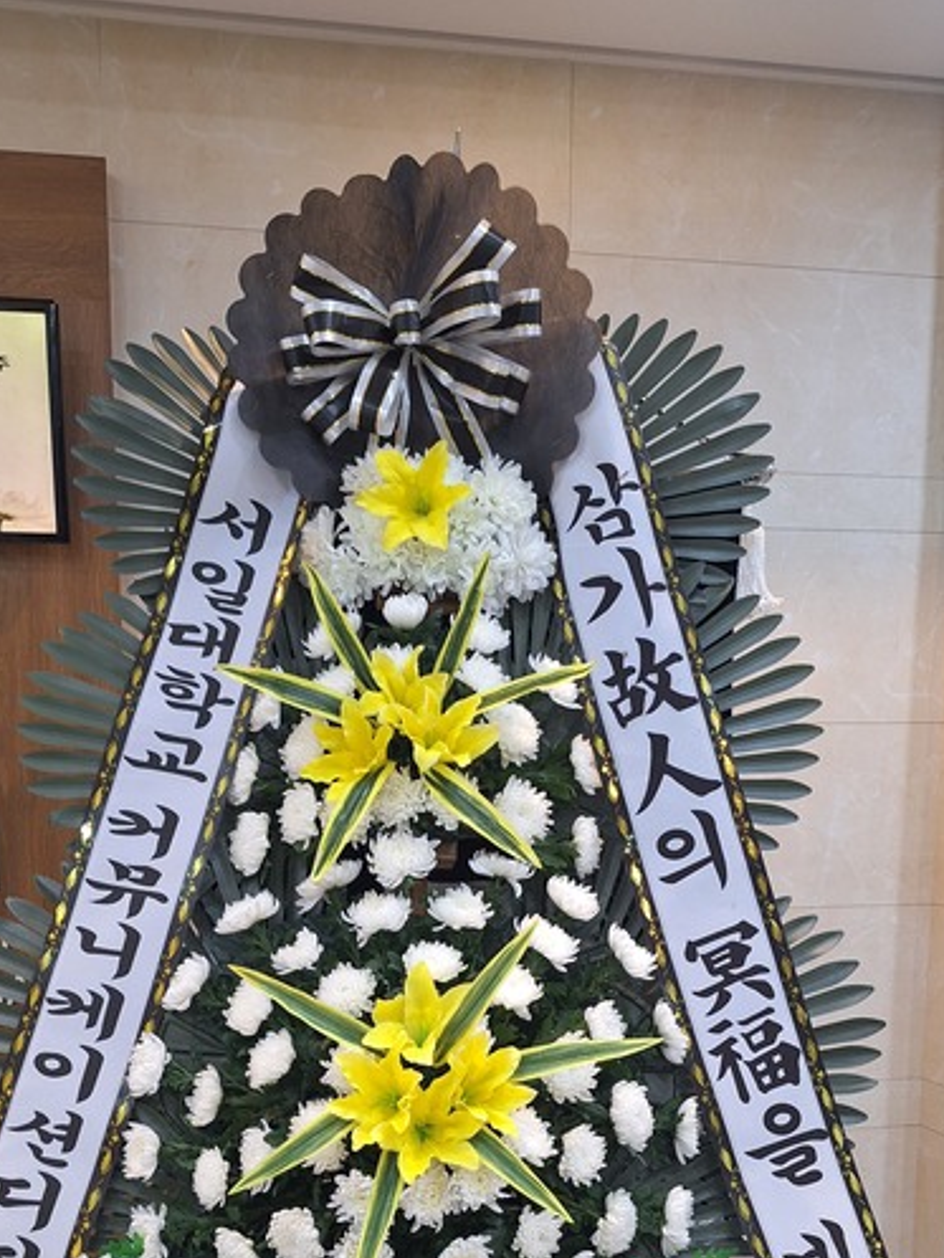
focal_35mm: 37
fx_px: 1345
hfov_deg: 38.5
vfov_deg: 47.5
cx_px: 377
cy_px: 997
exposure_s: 1/40
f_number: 1.8
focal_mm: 5.54
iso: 160
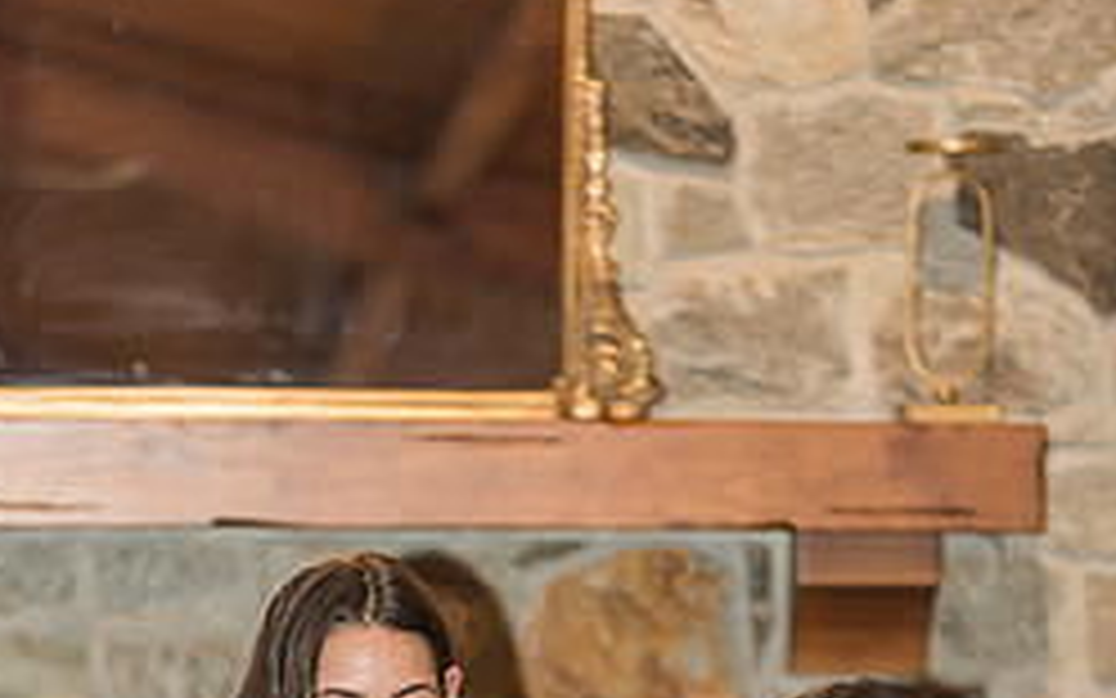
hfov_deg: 9.4
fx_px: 6752
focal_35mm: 222
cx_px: 500
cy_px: 878
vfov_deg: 5.9
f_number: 2.8
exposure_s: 1/125
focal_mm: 120
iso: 800
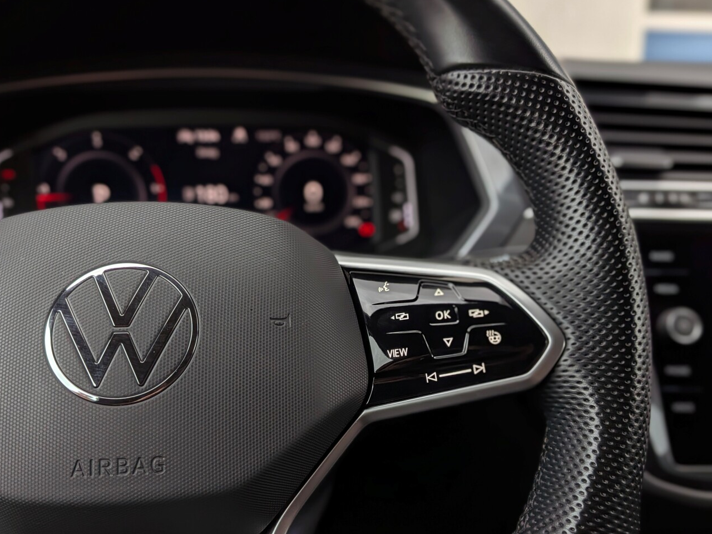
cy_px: 318
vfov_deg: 46.6
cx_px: 358
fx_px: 617
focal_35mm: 30
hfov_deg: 60.0
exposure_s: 1/191
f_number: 1.7
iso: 31
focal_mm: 4.53
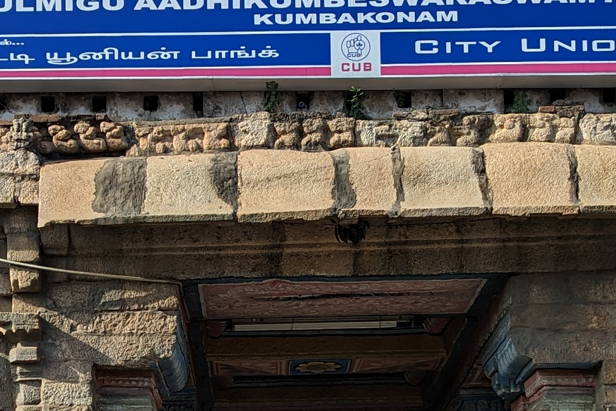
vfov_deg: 14.4
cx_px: 283
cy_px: 581
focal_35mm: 90
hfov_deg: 22.6
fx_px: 1540
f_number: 1.85
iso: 46
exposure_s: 1/1348
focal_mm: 6.81
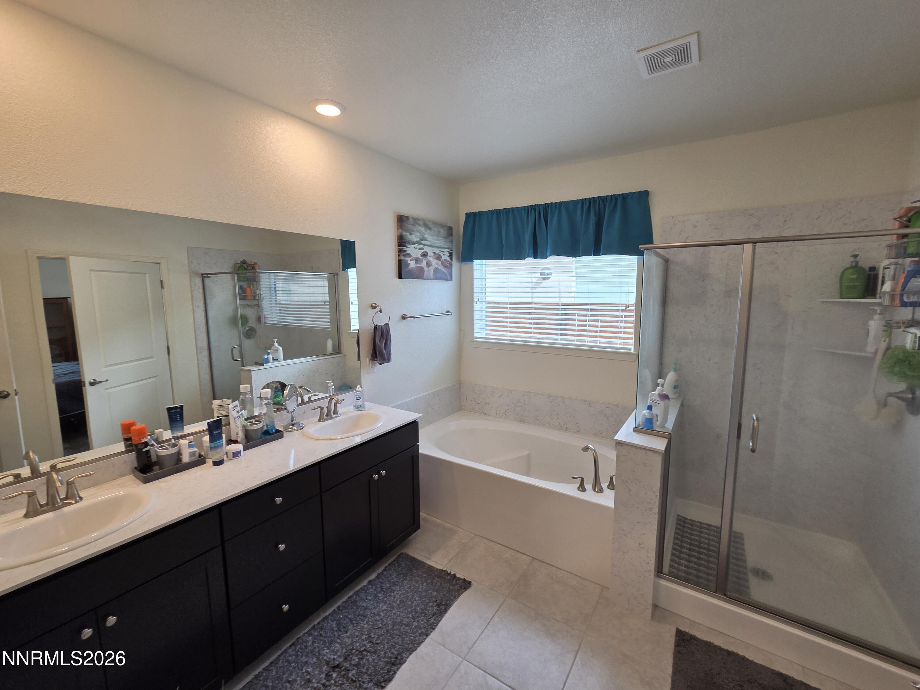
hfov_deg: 106.2
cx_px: 460
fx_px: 346
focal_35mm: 13
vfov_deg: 89.9
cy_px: 345
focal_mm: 2.2
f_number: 2.2
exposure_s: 1/120
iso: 80
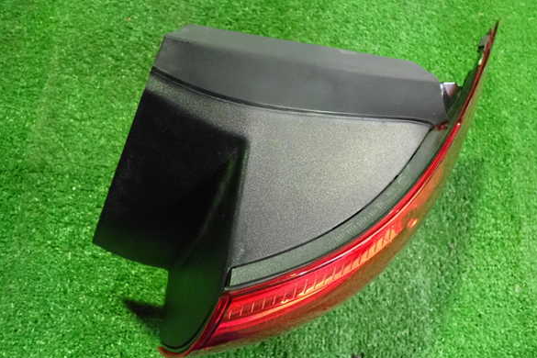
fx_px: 477
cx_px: 274
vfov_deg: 41.1
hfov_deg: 58.7
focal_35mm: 32
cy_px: 185
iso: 2500
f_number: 2.3
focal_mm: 5.4
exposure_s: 1/100
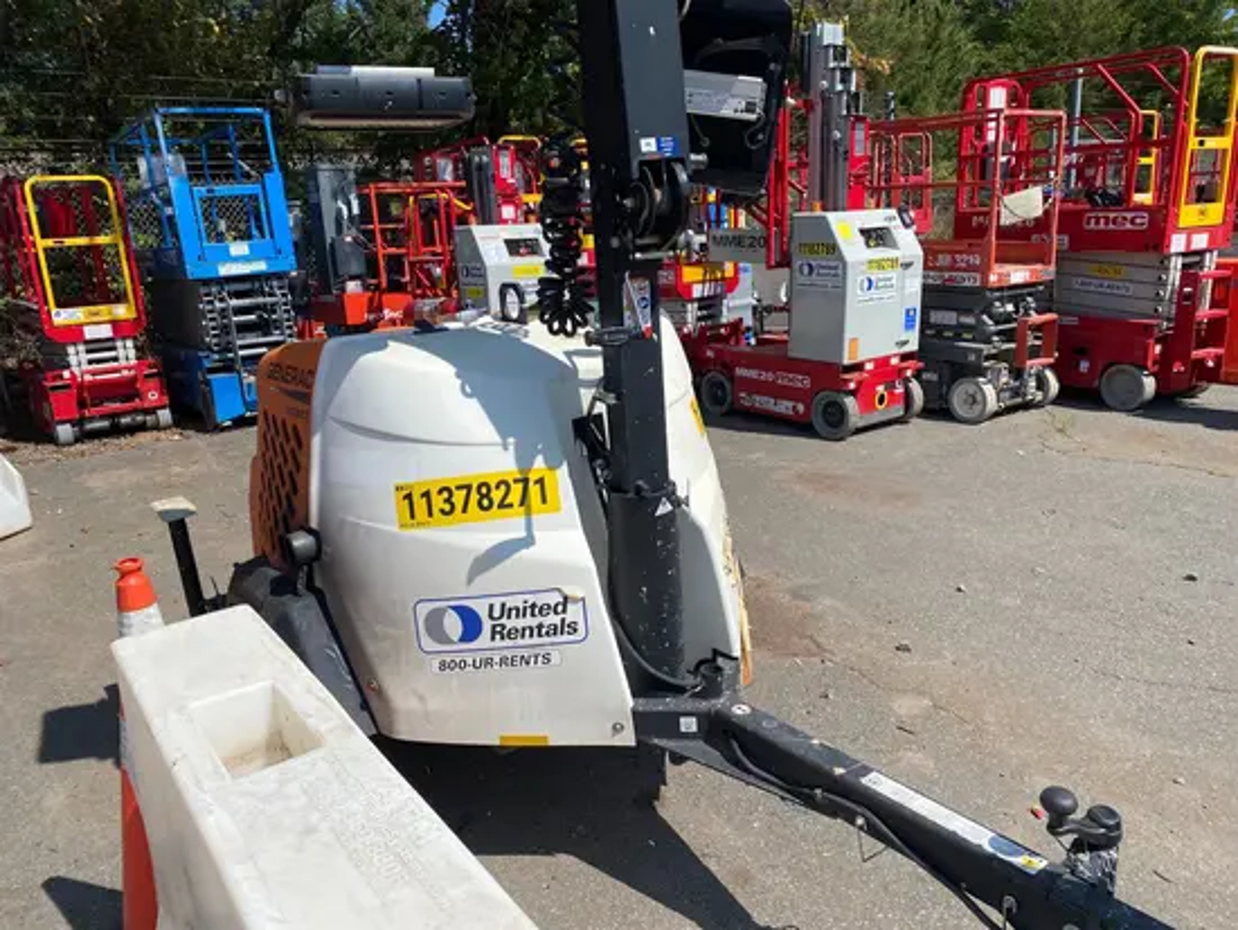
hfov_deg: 67.3
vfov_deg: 53.1
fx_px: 930
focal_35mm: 26
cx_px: 619
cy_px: 465
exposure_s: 1/3846
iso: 32
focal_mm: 4.25
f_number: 1.8
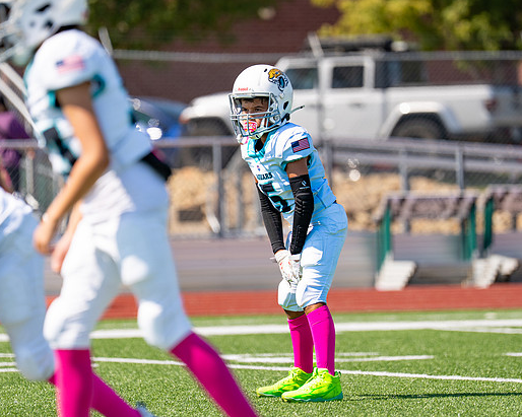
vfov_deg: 4.7
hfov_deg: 5.9
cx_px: 271
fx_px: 5097
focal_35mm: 330
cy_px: 185
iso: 100
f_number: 2.8
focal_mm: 191
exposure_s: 1/2000
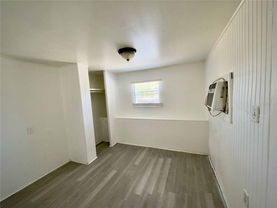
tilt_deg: -4.7
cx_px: 138
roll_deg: +3.6
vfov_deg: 85.7
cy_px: 104
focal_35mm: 14
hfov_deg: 102.1
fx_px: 112
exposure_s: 1/117
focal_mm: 2.22
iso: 320
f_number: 2.2
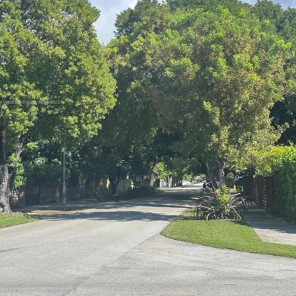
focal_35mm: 57
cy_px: 103
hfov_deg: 30.0
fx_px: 551
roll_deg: -0.1
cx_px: 148
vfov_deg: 29.9
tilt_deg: +8.5
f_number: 1.78
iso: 64
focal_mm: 6.86
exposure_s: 1/1783
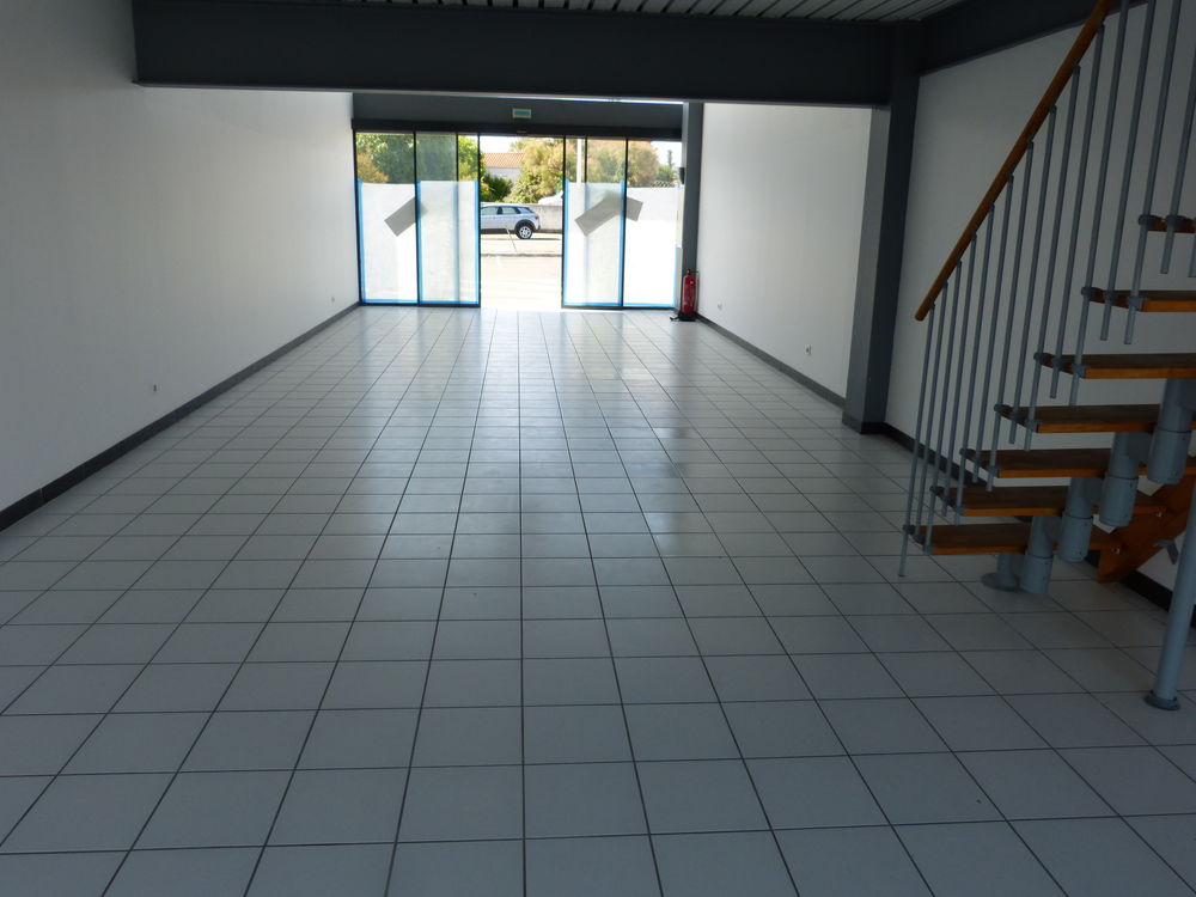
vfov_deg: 53.1
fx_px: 898
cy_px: 448
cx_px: 598
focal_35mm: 26
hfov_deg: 67.3
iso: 100
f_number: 4
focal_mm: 4.5
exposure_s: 1/200
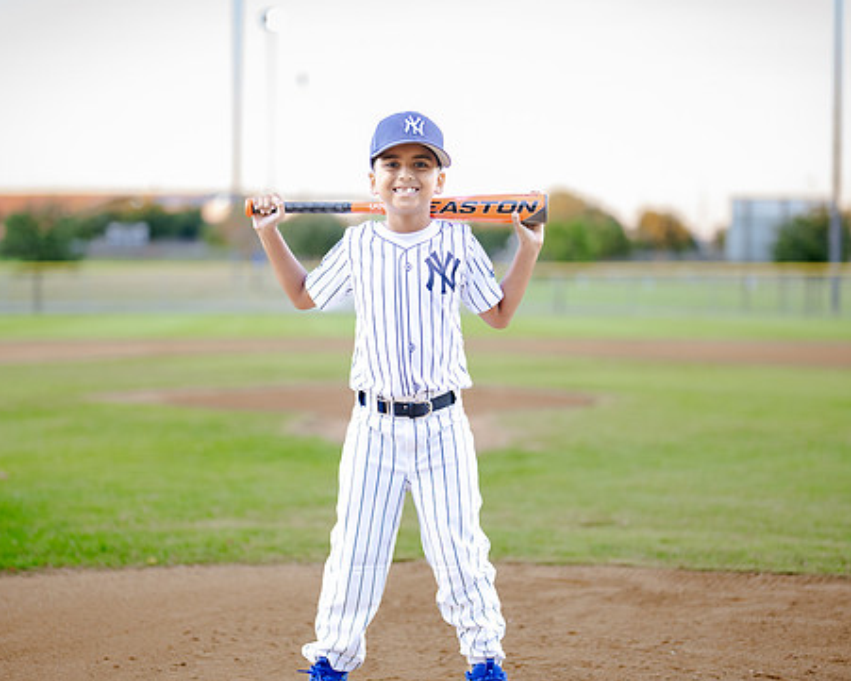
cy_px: 357
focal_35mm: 74
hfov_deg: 25.7
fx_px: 1864
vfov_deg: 20.7
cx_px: 398
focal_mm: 50
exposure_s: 1/500
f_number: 1.2
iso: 320
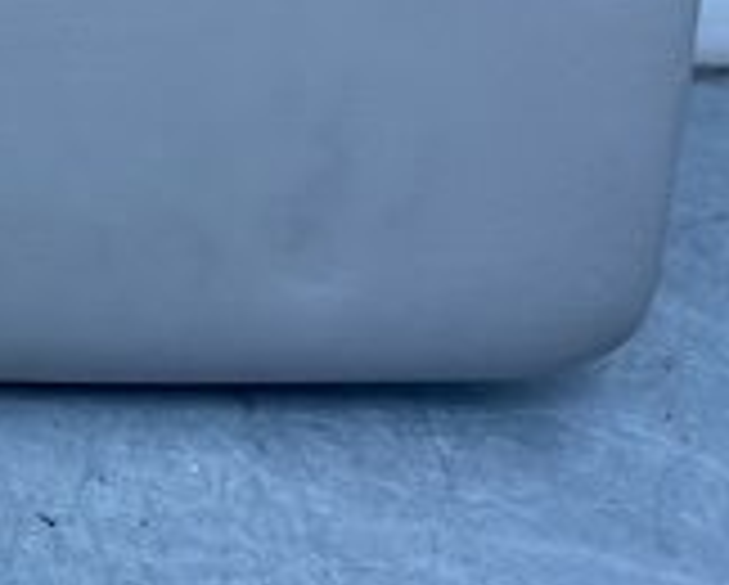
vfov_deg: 15.2
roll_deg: -4.2
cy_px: 14
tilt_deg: -35.8
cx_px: -450
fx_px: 2160
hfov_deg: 16.9
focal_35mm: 100
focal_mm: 4.25
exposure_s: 1/816
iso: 32
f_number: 1.8
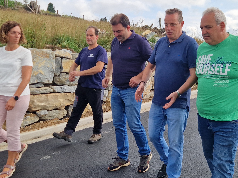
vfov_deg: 32.2
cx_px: 134
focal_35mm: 45
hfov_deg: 42.0
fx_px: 309
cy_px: 87
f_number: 1.8
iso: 50
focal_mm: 5.4
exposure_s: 1/1196
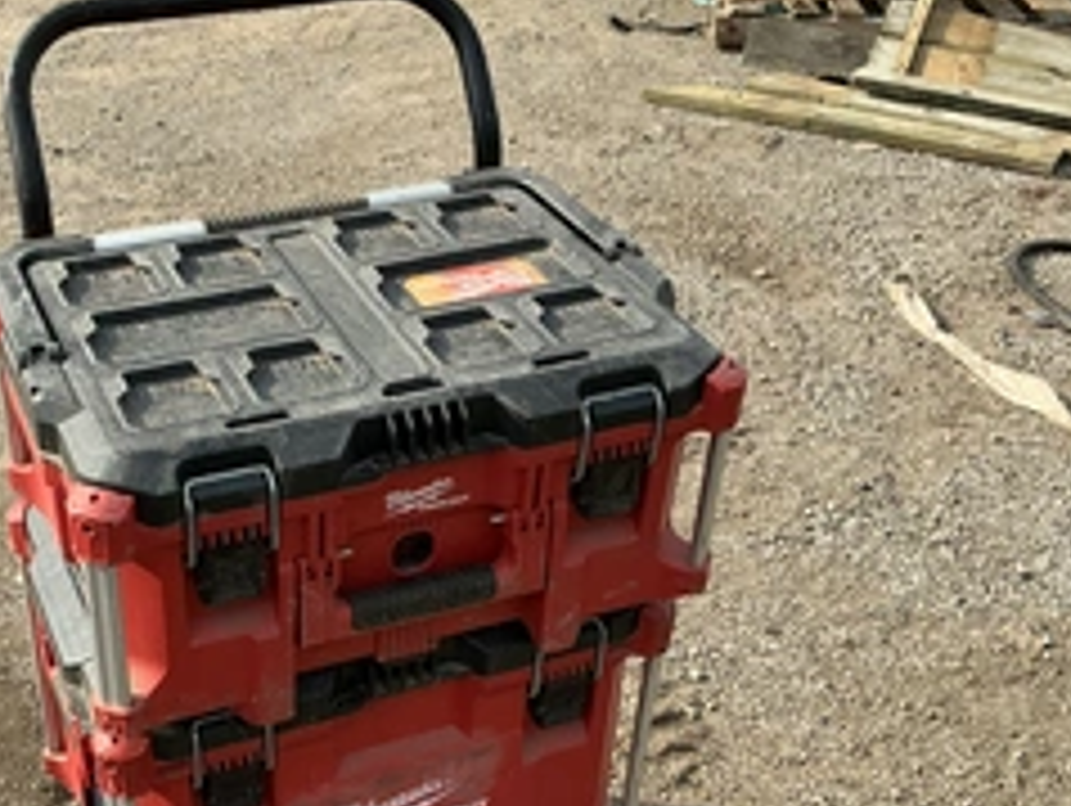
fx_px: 1456
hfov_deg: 39.7
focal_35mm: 47
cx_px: 315
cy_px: 518
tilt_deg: -30.4
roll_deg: -0.6
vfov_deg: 30.8
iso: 25
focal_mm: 3
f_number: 1.8
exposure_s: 1/1055
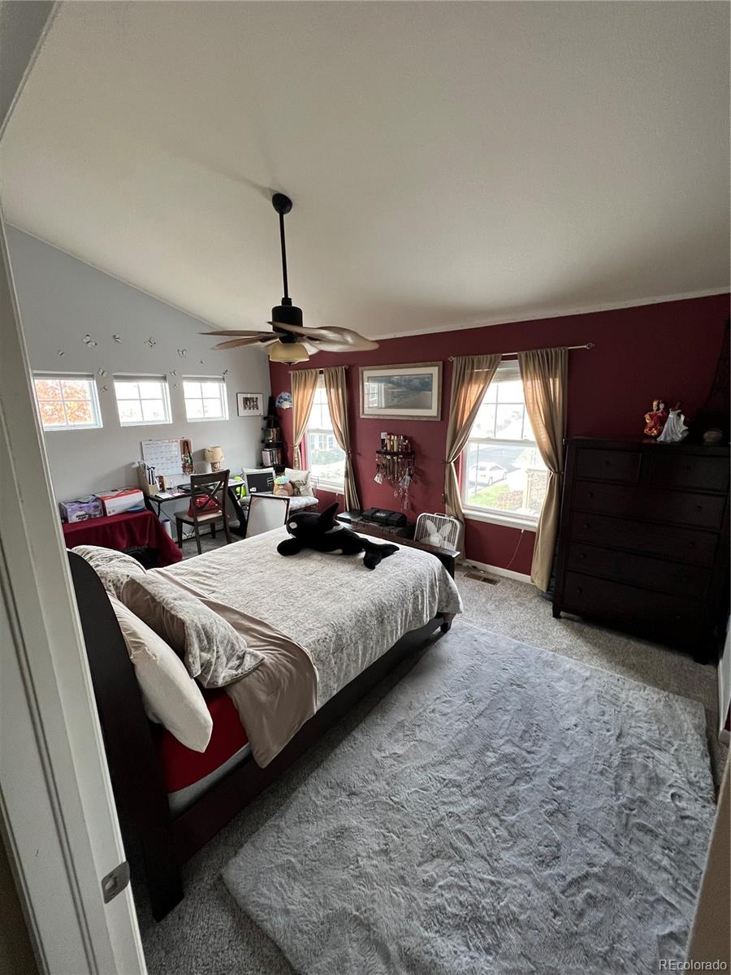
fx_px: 366
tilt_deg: -12.5
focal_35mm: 13
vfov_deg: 106.2
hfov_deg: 89.9
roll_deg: +0.9
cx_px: 366
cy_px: 488
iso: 250
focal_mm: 1.57
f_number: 1.8
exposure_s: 1/99
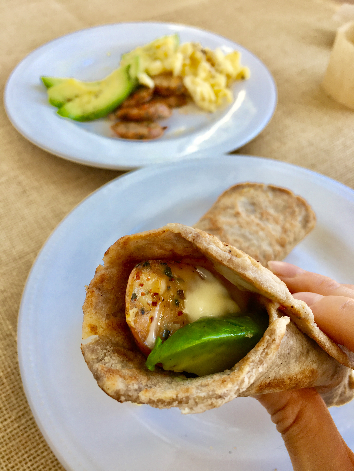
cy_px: 236
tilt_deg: -50.0
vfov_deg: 61.7
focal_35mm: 29
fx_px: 395
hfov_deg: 48.2
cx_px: 177
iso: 32
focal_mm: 4.15
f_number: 2.2
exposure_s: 1/60
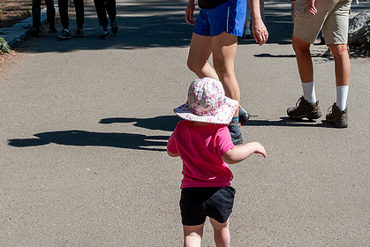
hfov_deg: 29.2
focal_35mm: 69
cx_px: 194
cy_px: 211
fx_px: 710
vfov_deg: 19.5
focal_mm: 12.96
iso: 100
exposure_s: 1/500
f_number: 5
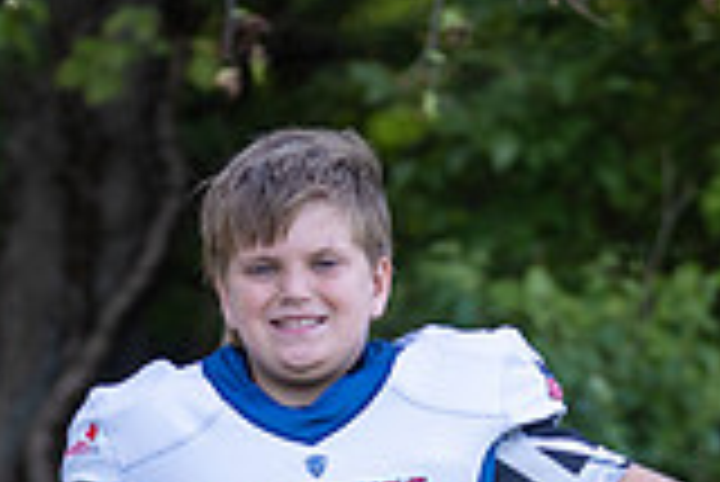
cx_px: 368
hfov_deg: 6.3
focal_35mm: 325
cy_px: 830
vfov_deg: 4.2
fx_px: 6506
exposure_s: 1/320
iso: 250
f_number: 2.8
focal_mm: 83
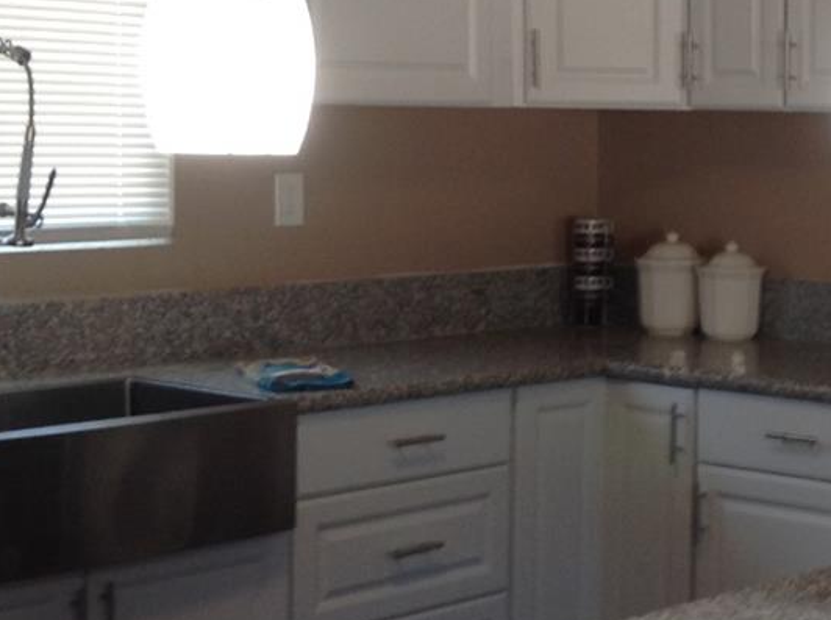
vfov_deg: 15.8
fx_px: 2229
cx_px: 781
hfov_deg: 20.6
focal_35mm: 93
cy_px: 265
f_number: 2.4
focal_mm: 3.3
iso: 32
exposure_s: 1/24
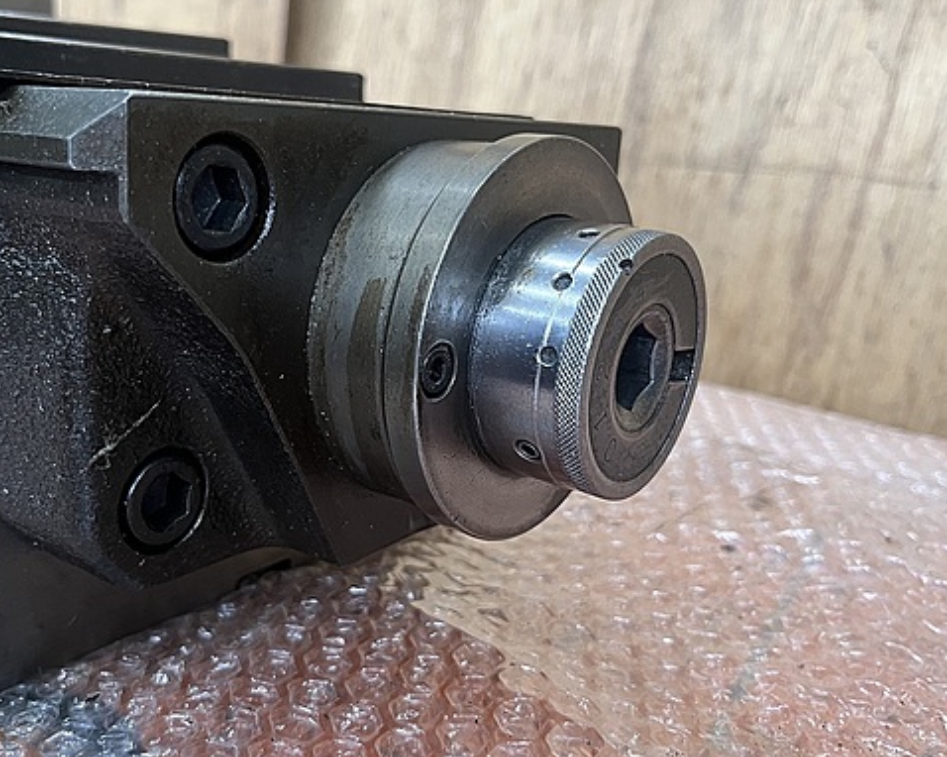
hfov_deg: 52.6
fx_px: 953
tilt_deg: -13.8
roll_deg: -1.7
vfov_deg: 43.3
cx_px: 398
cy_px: 375
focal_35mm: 34
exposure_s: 1/50
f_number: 1.6
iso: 160
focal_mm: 5.1
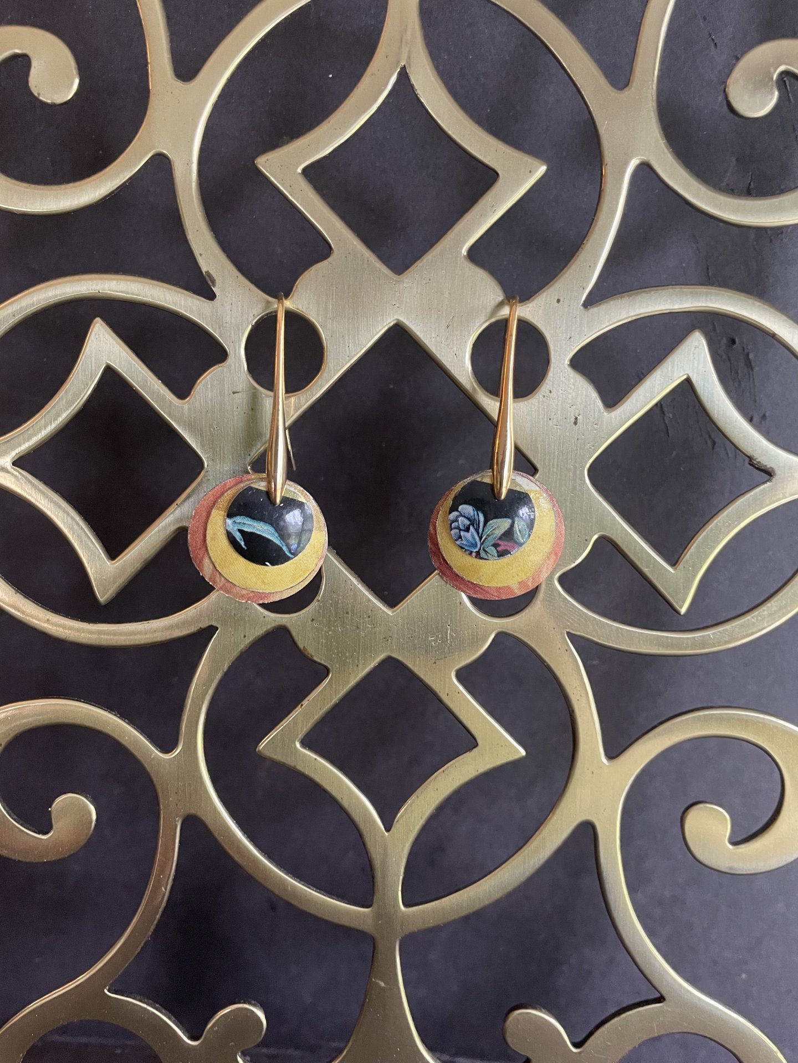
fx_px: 799
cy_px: 532
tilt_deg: -15.9
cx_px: 399
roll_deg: -0.4
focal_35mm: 26
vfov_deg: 67.3
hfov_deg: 53.1
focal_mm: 4.2
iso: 400
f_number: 1.6
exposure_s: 1/60
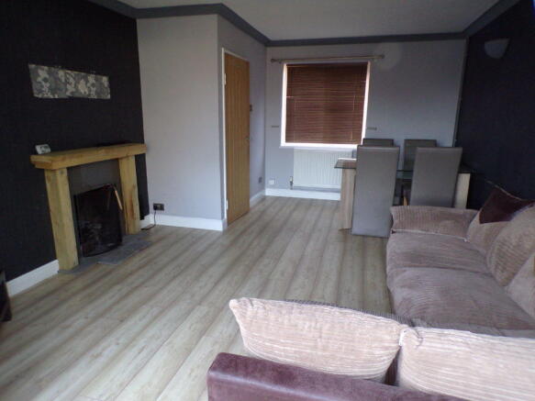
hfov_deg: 71.6
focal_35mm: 24
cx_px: 268
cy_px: 200
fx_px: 371
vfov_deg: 56.8
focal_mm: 4.3
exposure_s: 1/34
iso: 198
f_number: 3
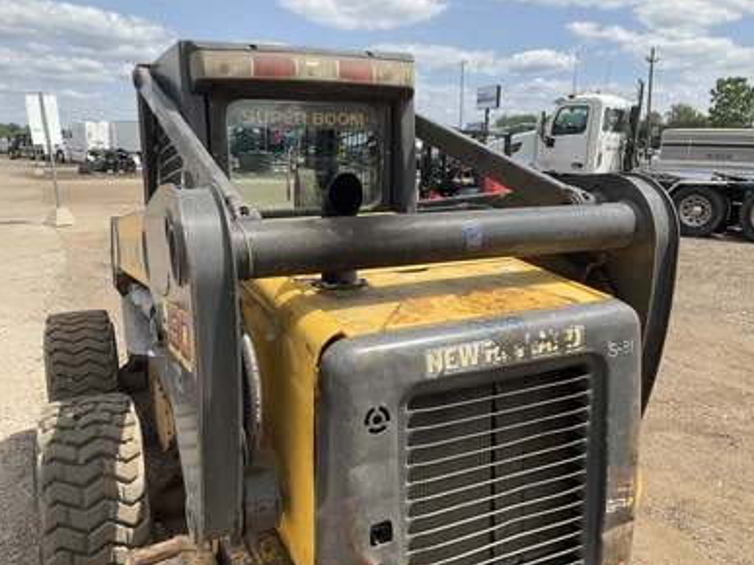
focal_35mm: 30
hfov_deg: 60.0
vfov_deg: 46.8
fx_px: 653
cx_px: 384
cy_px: 290
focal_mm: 3
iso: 25
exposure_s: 1/1144
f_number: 1.8
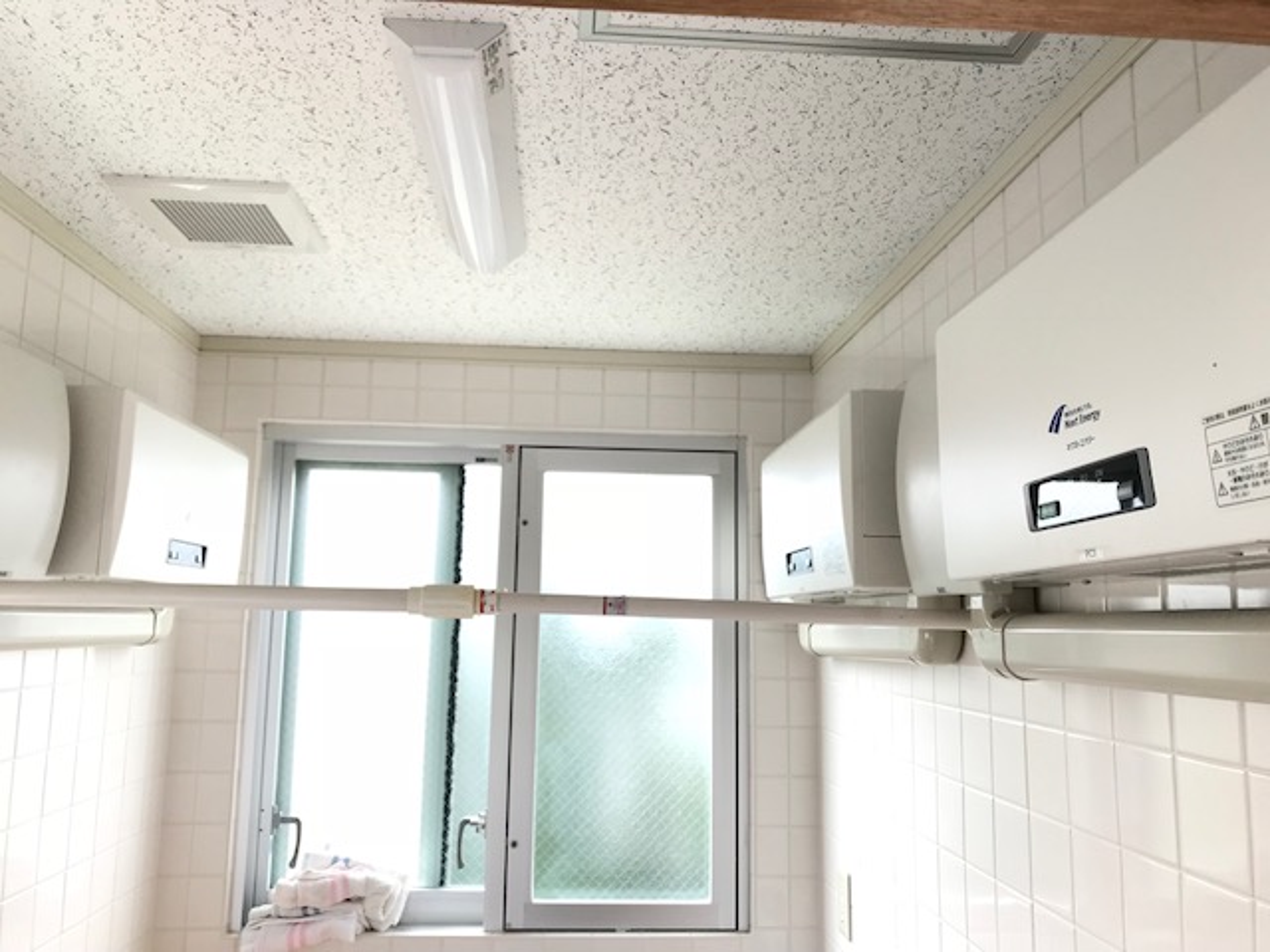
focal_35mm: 28
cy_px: 476
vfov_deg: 49.7
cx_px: 635
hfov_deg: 63.4
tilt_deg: +9.9
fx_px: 1027
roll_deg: -1.5
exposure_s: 1/136
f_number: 1.8
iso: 20
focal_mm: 3.99
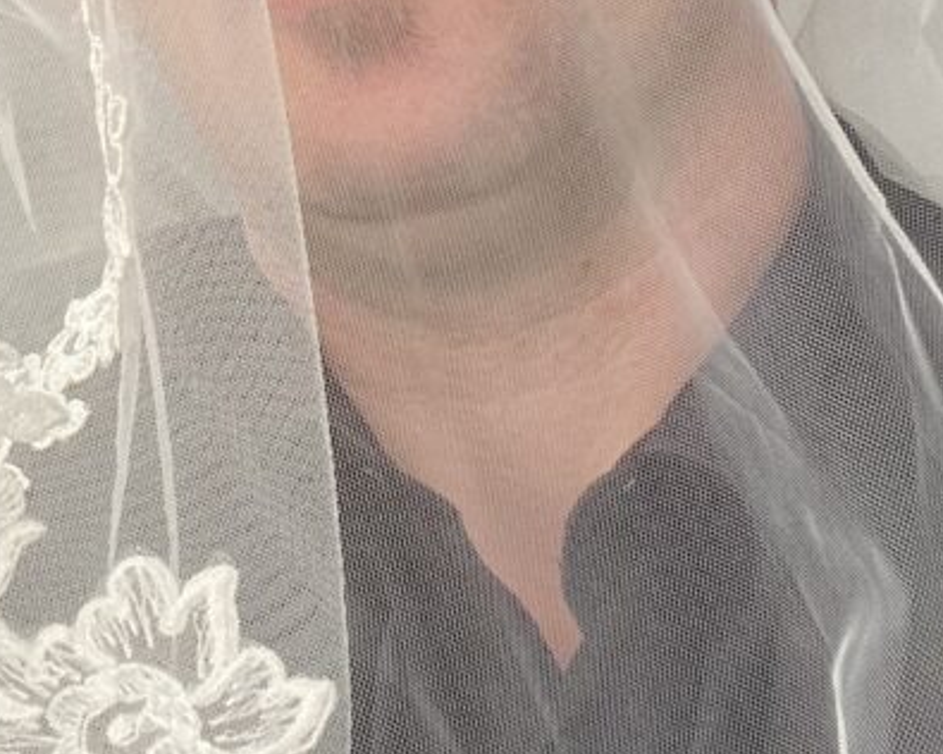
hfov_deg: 24.4
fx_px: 2121
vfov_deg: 19.1
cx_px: 119
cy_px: -143
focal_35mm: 76
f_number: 2.2
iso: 32
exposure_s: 1/122
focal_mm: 2.71
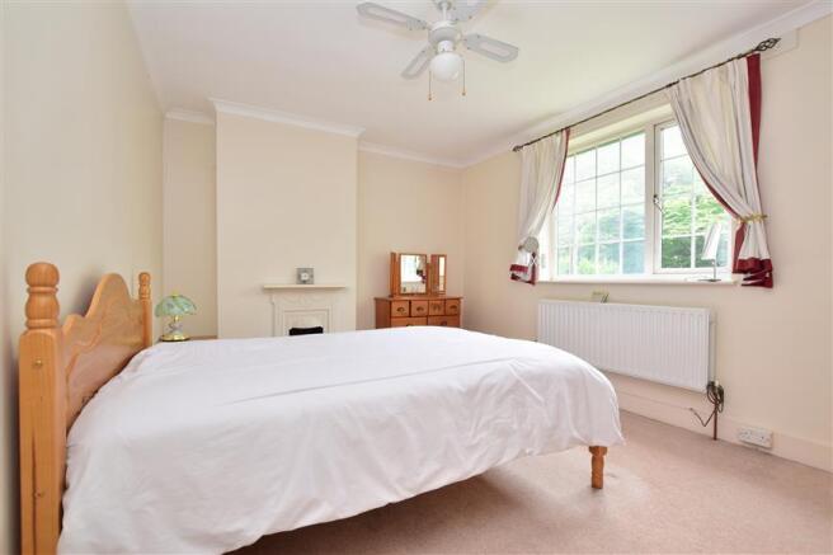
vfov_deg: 77.3
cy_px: 278
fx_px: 347
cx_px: 416
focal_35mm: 15
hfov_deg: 100.4
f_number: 10
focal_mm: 10
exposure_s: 1/30
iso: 250
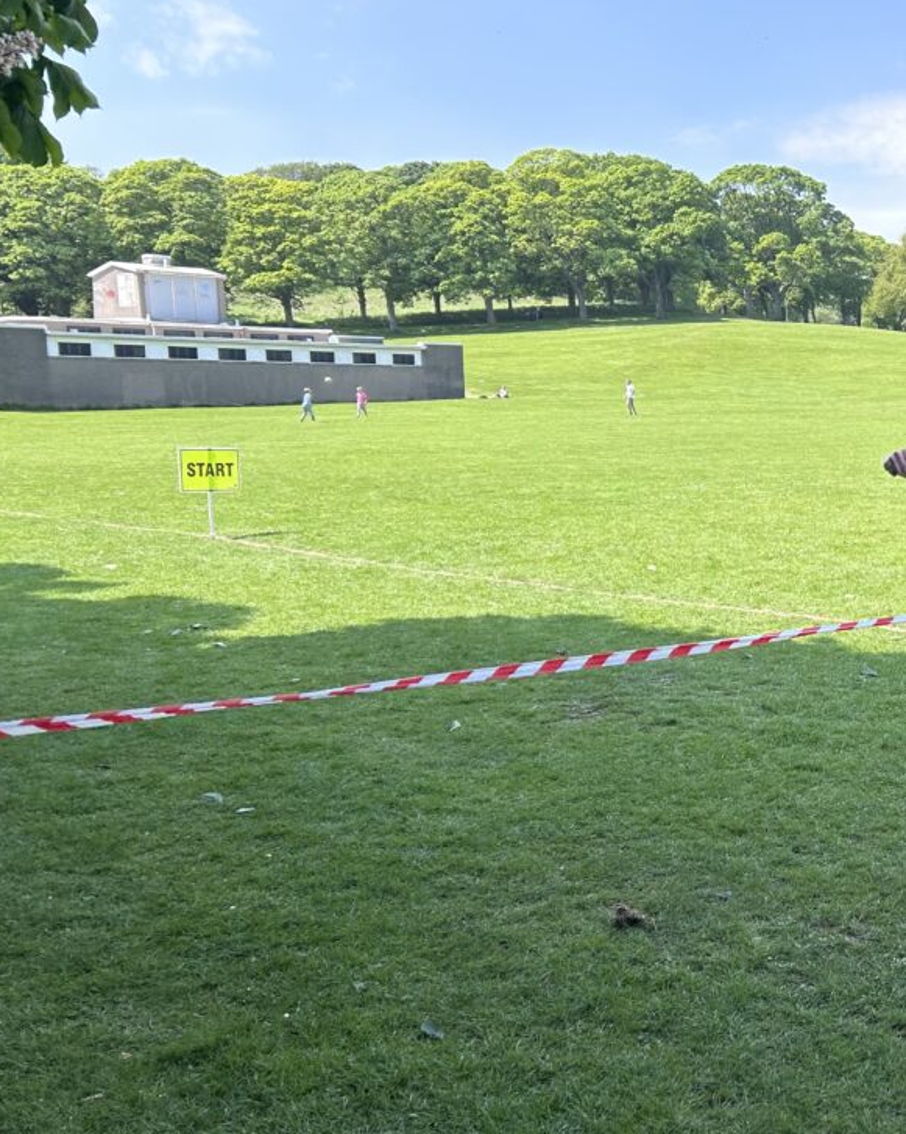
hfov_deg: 30.9
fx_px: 1476
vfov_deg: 42.0
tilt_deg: -6.1
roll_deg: +1.7
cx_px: 965
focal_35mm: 44
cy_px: 573
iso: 50
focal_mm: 5.7
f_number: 1.5
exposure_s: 1/2404
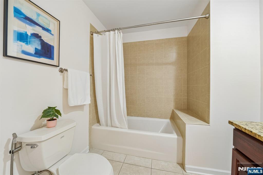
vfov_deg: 90.0
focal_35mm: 12
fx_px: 88
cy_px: 88
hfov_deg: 112.6
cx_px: 132
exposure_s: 1/1.25
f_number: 9
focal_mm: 12
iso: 100
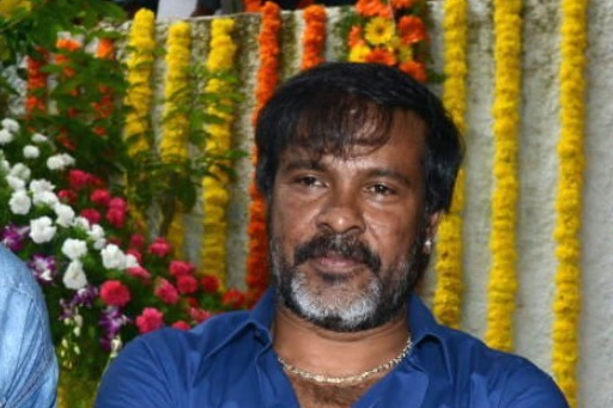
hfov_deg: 15.5
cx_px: 384
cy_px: 604
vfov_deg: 10.1
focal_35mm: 132
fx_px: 2247
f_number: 9
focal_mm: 30
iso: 500
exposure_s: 1/125
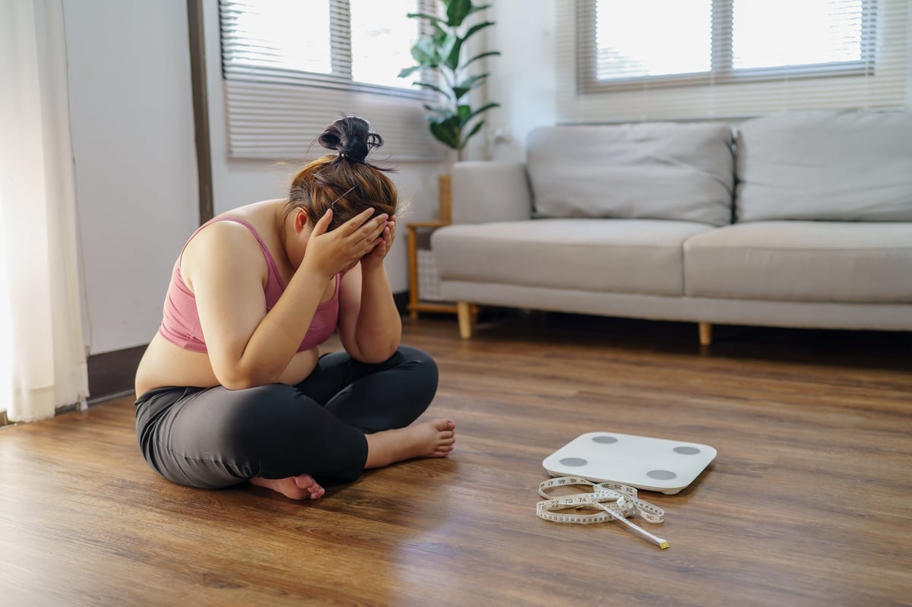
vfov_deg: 37.8
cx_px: 456
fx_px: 886
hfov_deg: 54.5
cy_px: 304
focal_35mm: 35
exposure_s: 1/160
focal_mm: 35
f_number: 1.8
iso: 500
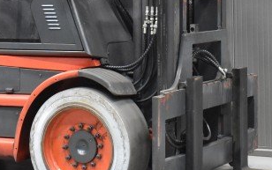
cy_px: -117
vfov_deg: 9.2
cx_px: 123
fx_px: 1016
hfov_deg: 15.2
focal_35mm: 137
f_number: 5
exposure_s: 1/25
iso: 1600
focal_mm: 23
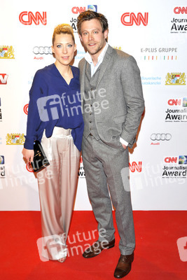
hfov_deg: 33.4
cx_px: 94
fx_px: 311
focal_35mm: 40
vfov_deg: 48.4
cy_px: 140
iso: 800
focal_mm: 40
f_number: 6.3
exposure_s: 1/250
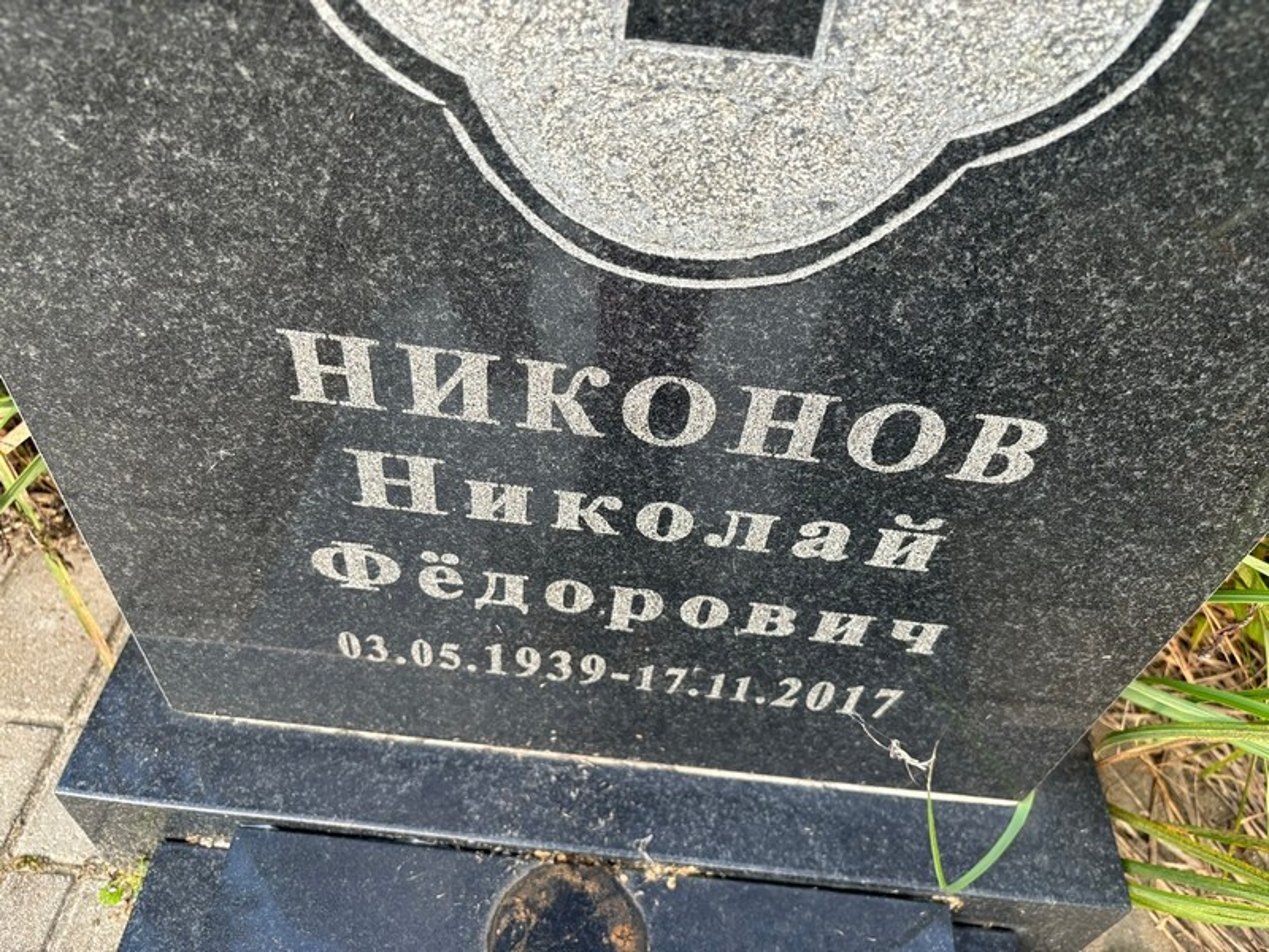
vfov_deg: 53.1
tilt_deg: -47.4
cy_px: 476
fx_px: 953
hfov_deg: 67.3
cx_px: 634
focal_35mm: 26
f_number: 1.6
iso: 40
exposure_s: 1/167
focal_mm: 5.96
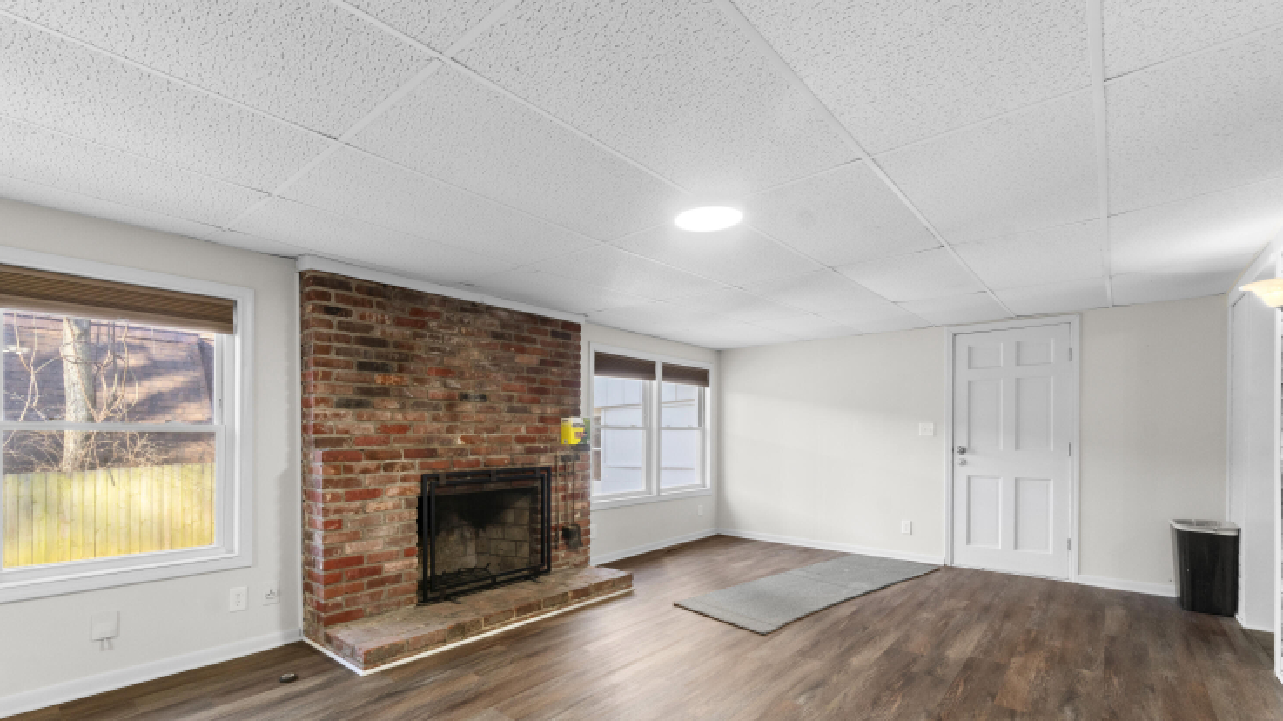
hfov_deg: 99.4
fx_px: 544
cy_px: 428
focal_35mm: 16
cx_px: 641
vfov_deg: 66.5
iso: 400
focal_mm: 10
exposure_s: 1/1.67
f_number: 11
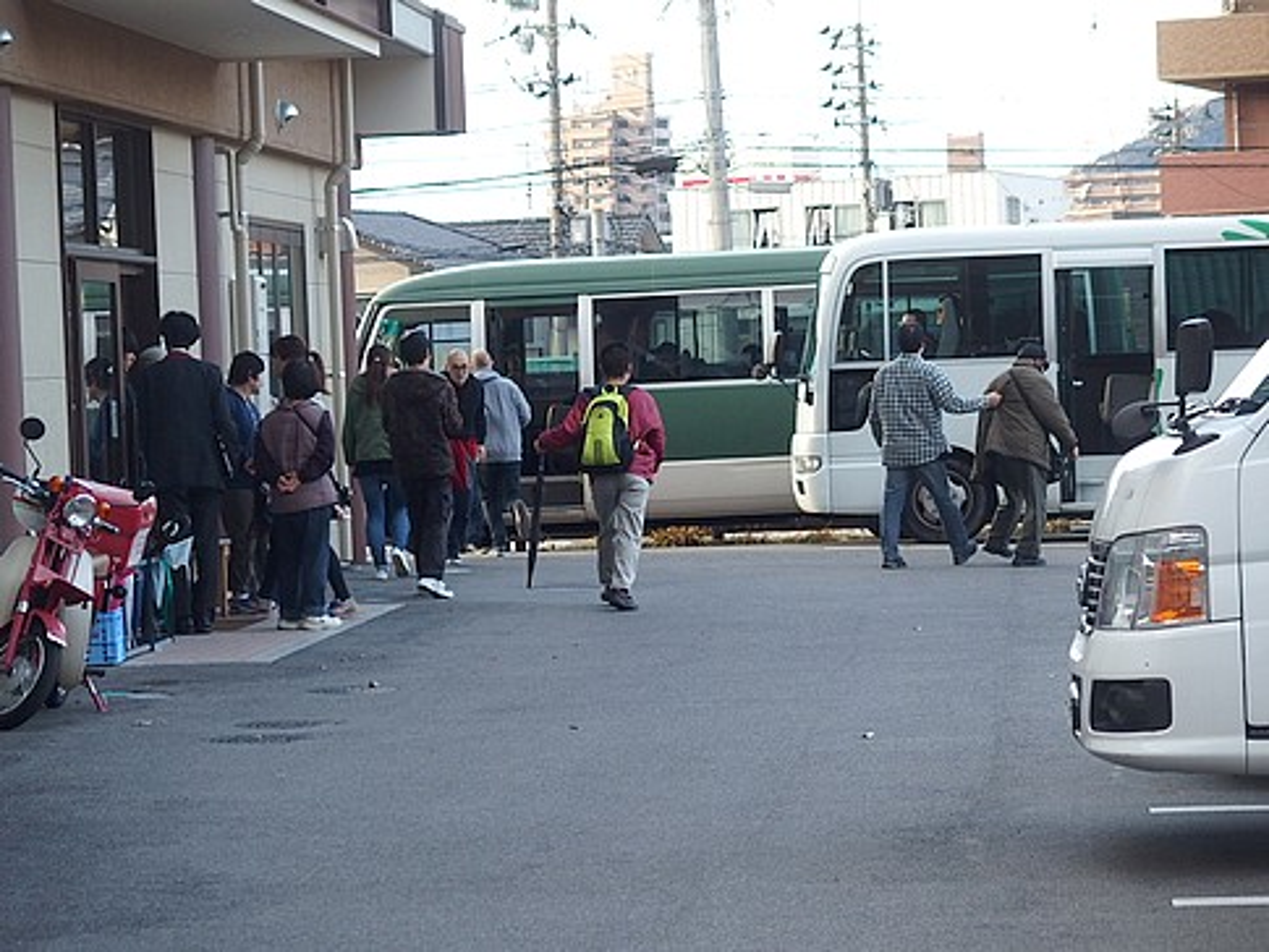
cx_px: 634
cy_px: 476
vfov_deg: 11.4
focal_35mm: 130
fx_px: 4767
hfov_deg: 15.2
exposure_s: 1/200
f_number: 2.7
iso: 100
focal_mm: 23.5
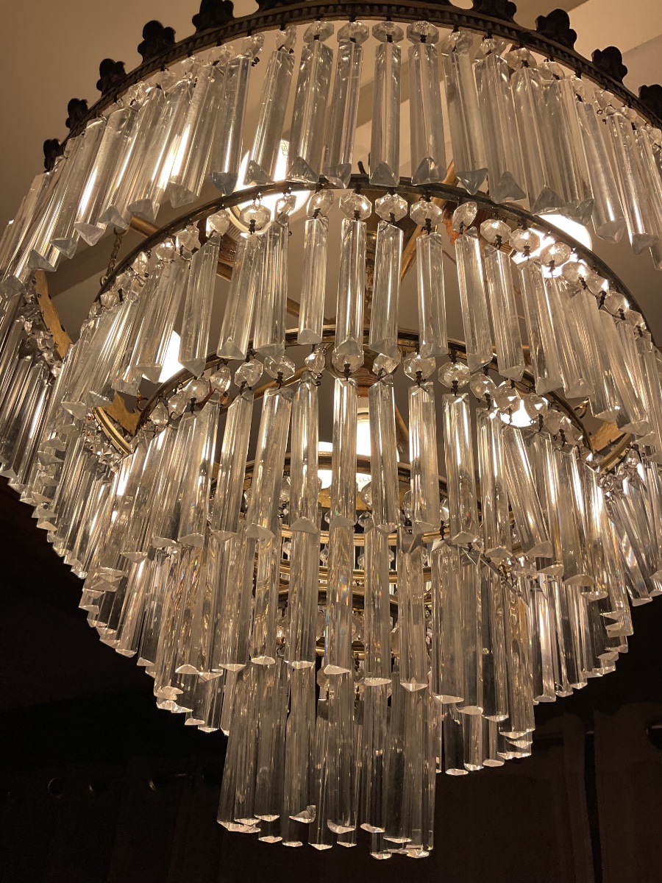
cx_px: 331
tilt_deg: +37.4
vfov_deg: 61.7
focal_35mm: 29
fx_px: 739
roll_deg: -3.7
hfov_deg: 48.2
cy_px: 442
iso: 16
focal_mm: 3
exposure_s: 1/176
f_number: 1.8
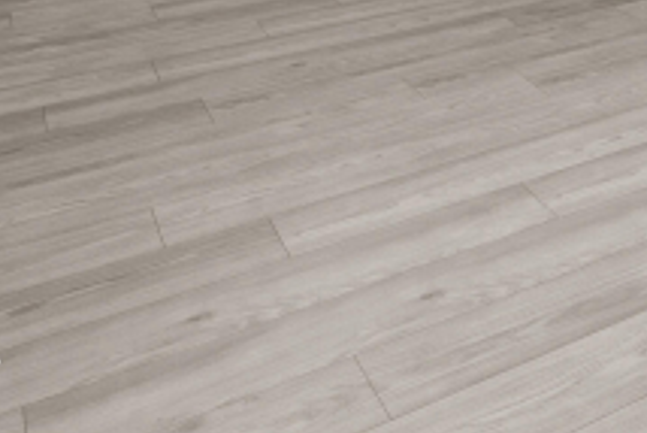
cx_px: 739
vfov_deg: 19.1
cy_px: -321
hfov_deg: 31.0
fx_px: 1007
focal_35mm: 56
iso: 400
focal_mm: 16
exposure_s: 1.3
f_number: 11
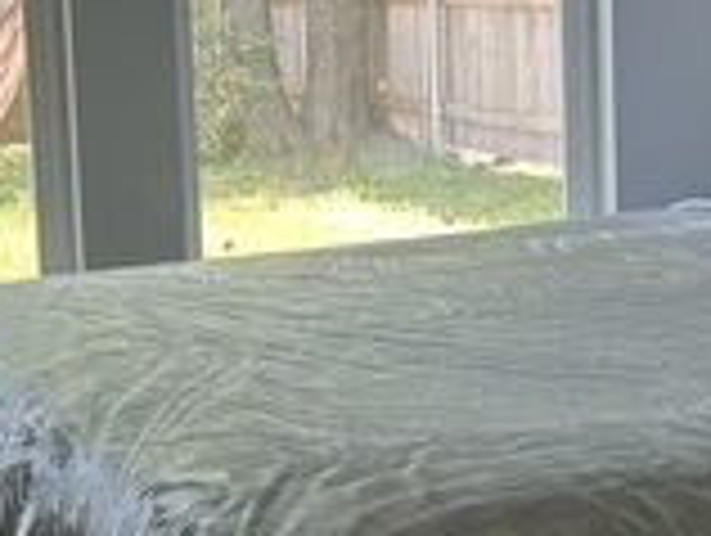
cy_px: 185
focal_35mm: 101
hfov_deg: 19.4
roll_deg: +2.0
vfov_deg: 14.7
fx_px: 2078
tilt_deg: -7.9
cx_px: 362
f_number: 1.78
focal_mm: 6.86
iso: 80
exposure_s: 1/120
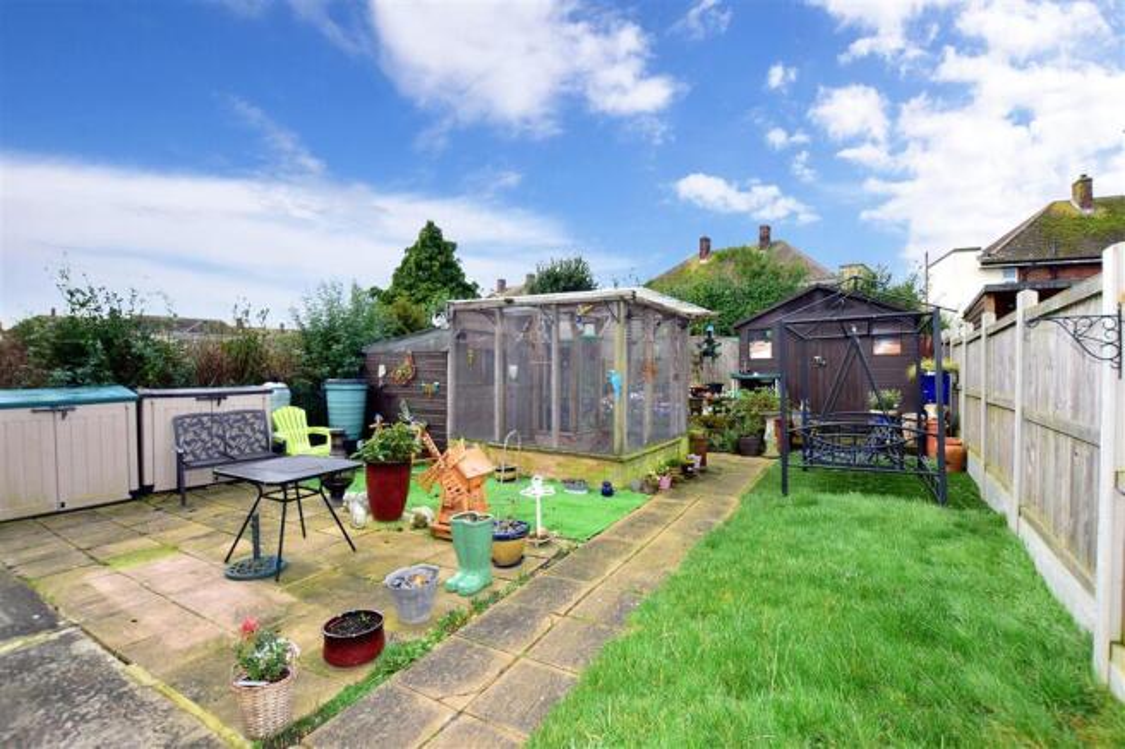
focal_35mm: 15
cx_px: 562
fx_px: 469
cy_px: 374
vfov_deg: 77.3
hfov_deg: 100.4
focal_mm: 10
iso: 400
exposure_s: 1/200
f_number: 7.1
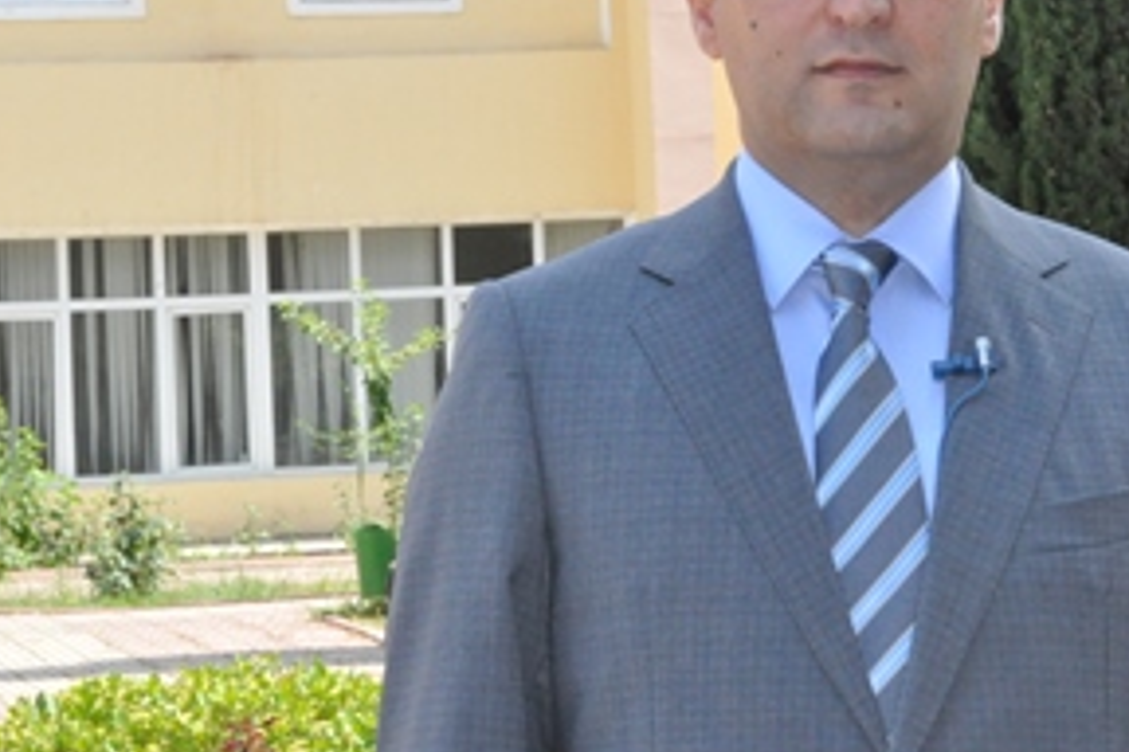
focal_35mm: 175
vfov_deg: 7.8
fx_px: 5481
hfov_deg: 11.8
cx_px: 690
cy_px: 212
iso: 3200
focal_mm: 75
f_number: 36
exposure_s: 1/200
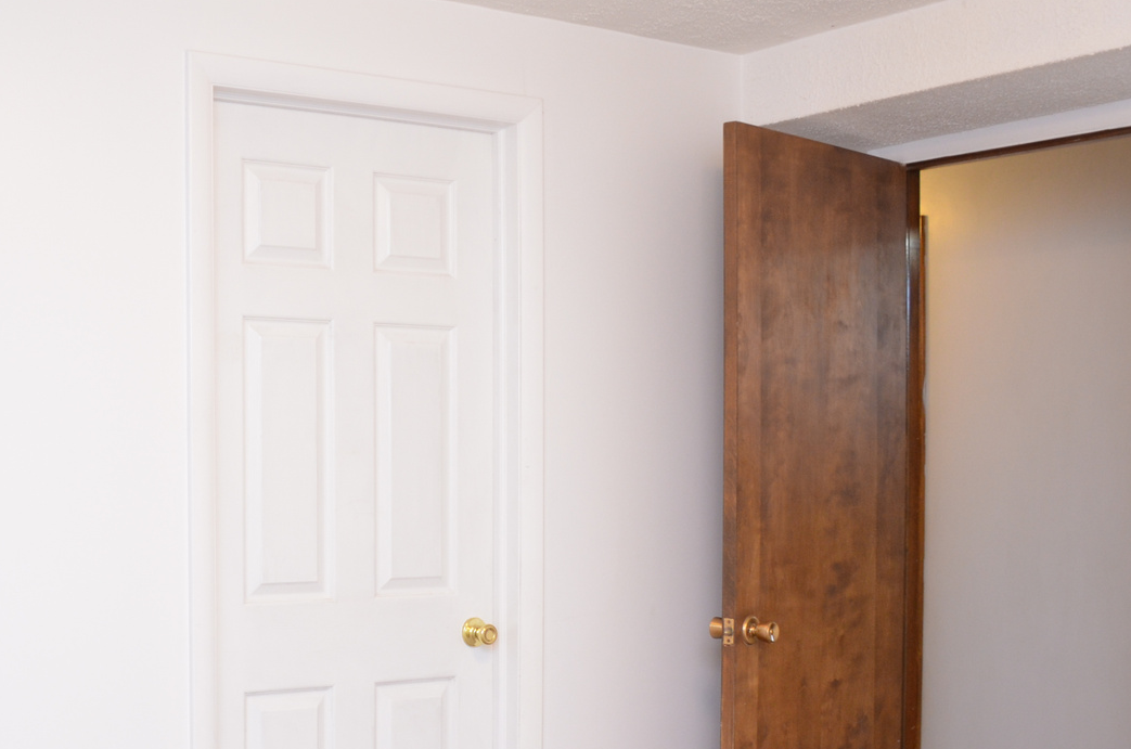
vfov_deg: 25.2
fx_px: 1662
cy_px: 520
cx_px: 282
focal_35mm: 53
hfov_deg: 36.7
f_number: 4
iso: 500
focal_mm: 18
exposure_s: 1/60
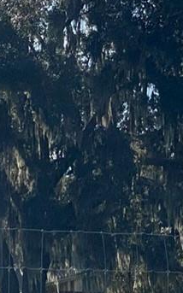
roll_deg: -0.8
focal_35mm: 257
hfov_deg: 5.1
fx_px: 2053
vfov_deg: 8.1
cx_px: 251
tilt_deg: +0.1
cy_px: 315
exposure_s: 1/2179
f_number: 2
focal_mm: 6
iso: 20
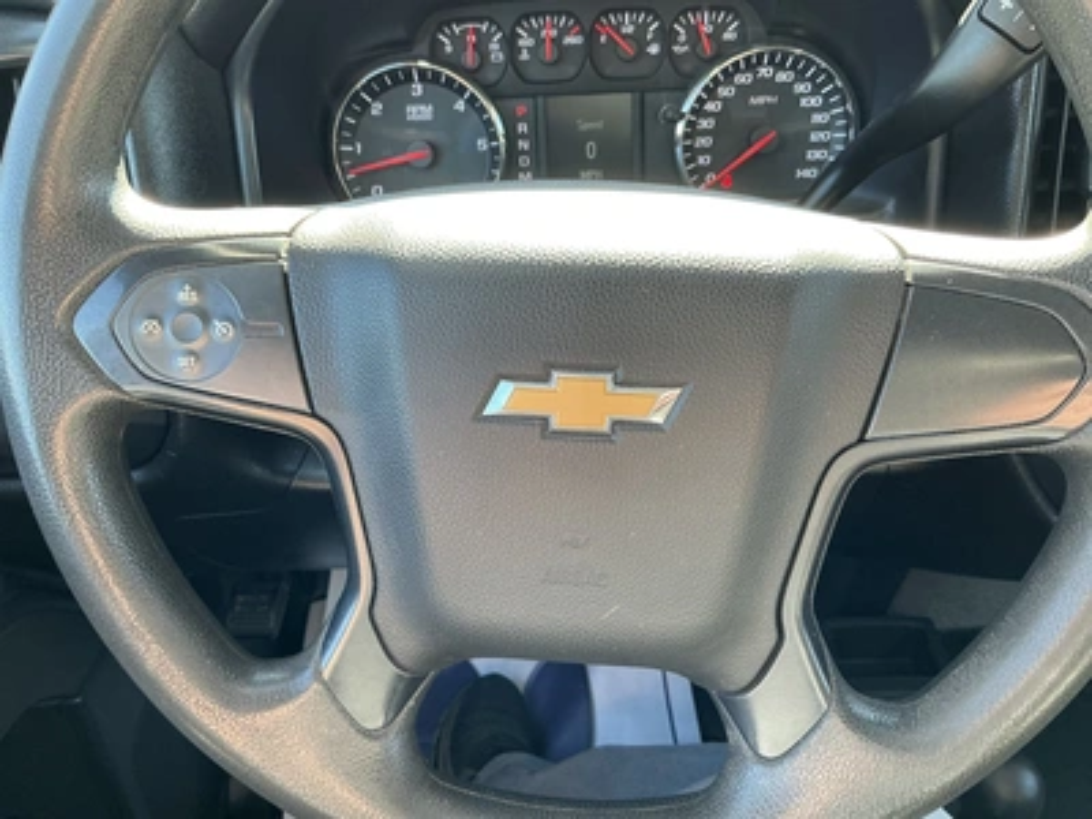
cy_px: 410
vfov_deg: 49.7
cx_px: 546
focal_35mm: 28
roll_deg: +3.8
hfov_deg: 63.4
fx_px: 883
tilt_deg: -32.2
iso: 64
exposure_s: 1/92
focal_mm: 3
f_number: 1.8
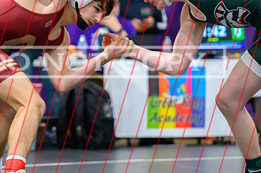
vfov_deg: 6.0
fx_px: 1659
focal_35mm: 229
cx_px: 60
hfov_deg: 9.0
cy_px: 66
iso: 8000
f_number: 2.8
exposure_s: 1/640
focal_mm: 125
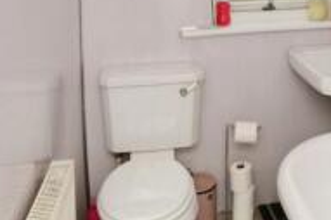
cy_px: -63
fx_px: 441
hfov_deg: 39.2
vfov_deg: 24.6
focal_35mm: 48
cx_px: 274
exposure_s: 1/125
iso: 400
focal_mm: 14
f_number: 8
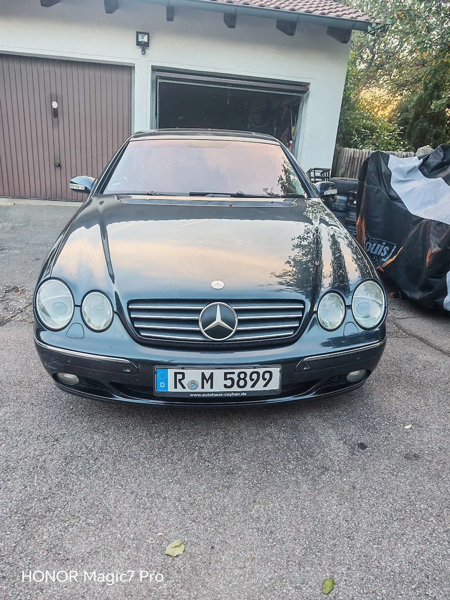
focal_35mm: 24
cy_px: 300
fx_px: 416
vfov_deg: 71.6
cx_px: 225
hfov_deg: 56.8
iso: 125
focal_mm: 6.83
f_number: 2
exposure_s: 1/100
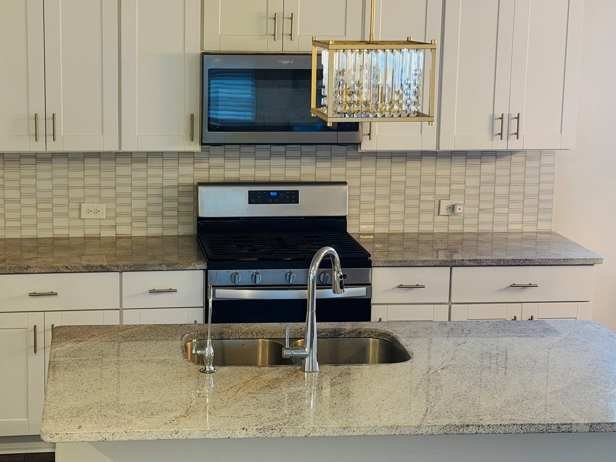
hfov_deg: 28.0
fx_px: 1228
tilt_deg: -9.3
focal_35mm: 69
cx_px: 225
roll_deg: -0.6
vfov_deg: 21.3
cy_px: 188
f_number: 1.78
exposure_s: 1/40
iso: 200
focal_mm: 6.76
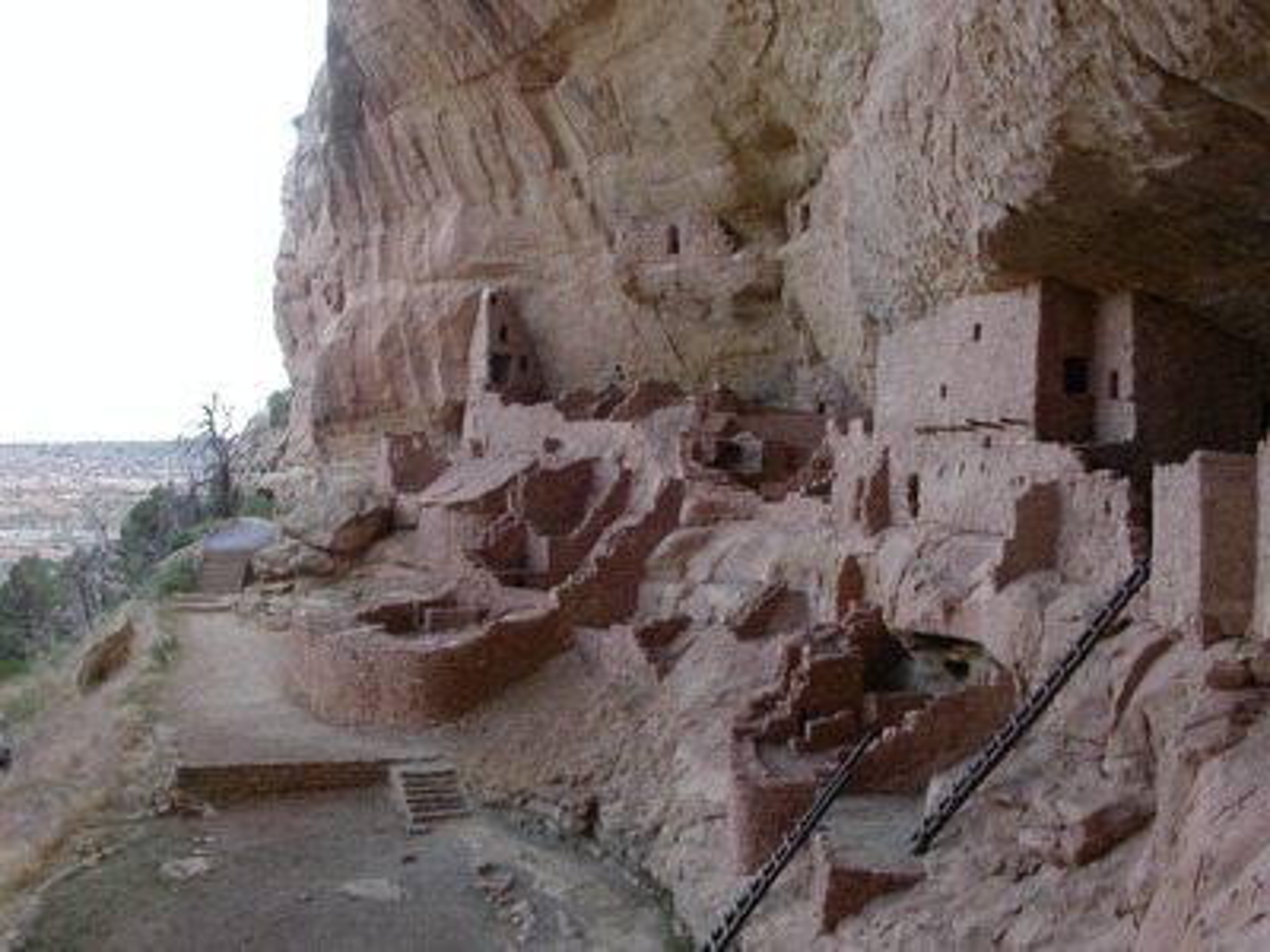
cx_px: 635
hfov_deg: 49.0
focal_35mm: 38
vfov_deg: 37.7
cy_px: 476
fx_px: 1394
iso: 100
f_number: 8
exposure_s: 1/45
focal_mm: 7.8
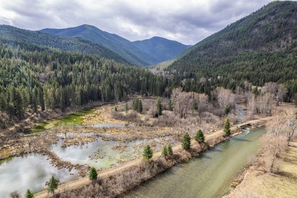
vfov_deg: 57.2
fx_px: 181
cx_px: 148
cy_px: 99
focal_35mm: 22
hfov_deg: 78.6
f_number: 2.8
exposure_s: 1/80
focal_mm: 8.38
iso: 130
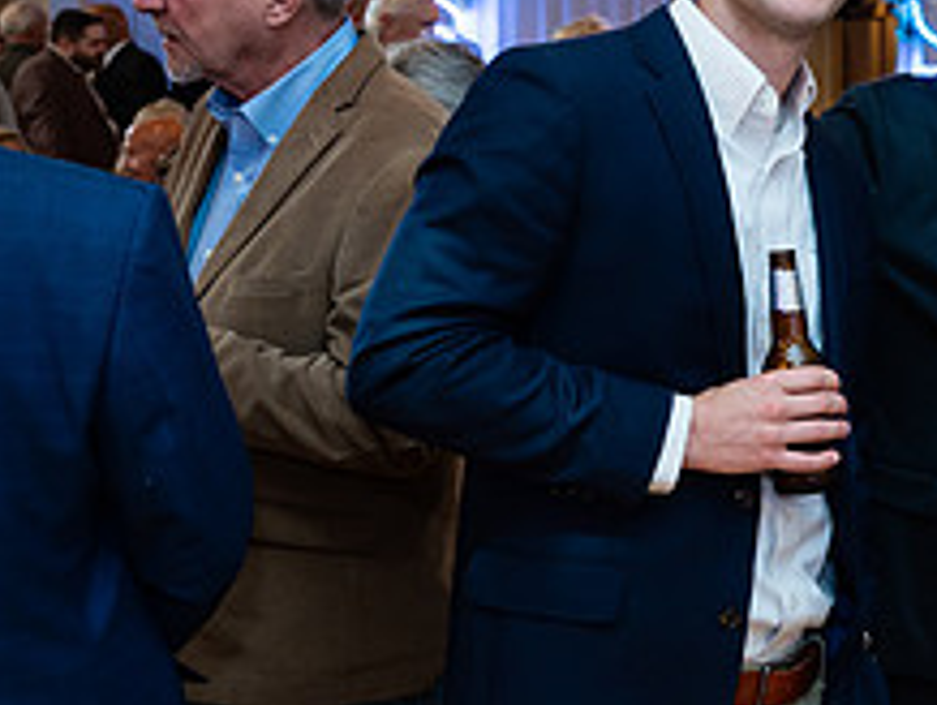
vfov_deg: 20.5
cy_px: 301
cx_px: 1105
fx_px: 1951
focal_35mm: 72
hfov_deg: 24.6
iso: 1250
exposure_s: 1/200
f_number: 3.2
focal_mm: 28
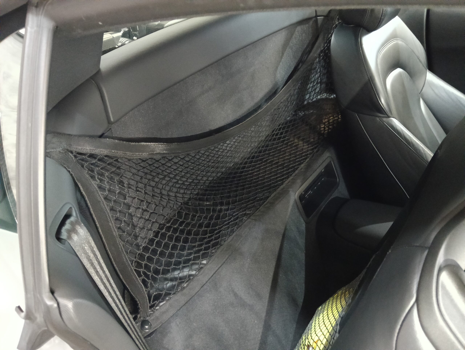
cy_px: 175
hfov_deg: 65.2
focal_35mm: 27
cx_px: 232
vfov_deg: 51.5
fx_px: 363
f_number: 16
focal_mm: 3.98
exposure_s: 1/12.5
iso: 4000
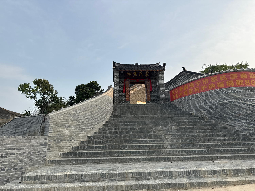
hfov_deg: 71.6
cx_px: 128
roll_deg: +1.1
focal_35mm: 24
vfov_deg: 56.8
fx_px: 177
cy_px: 96
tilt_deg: +11.4
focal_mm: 6.76
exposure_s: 1/3425
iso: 80
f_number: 1.78
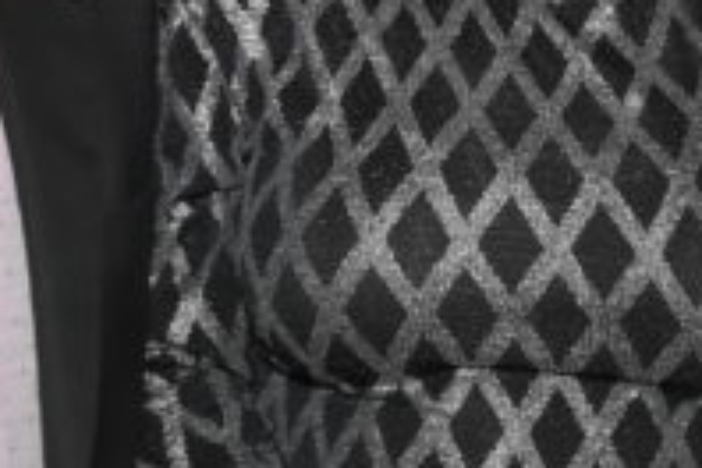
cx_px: 358
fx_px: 3170
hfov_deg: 12.6
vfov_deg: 8.4
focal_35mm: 163
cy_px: 41
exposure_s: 1/80
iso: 2000
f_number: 5
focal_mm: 21
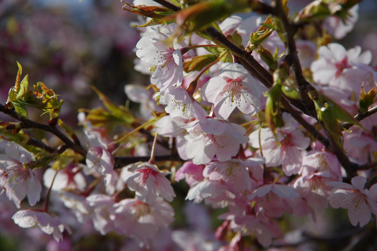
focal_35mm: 202
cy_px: 126
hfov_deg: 10.2
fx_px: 2114
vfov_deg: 6.8
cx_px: 188
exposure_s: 1/320
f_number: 8
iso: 100
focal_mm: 135
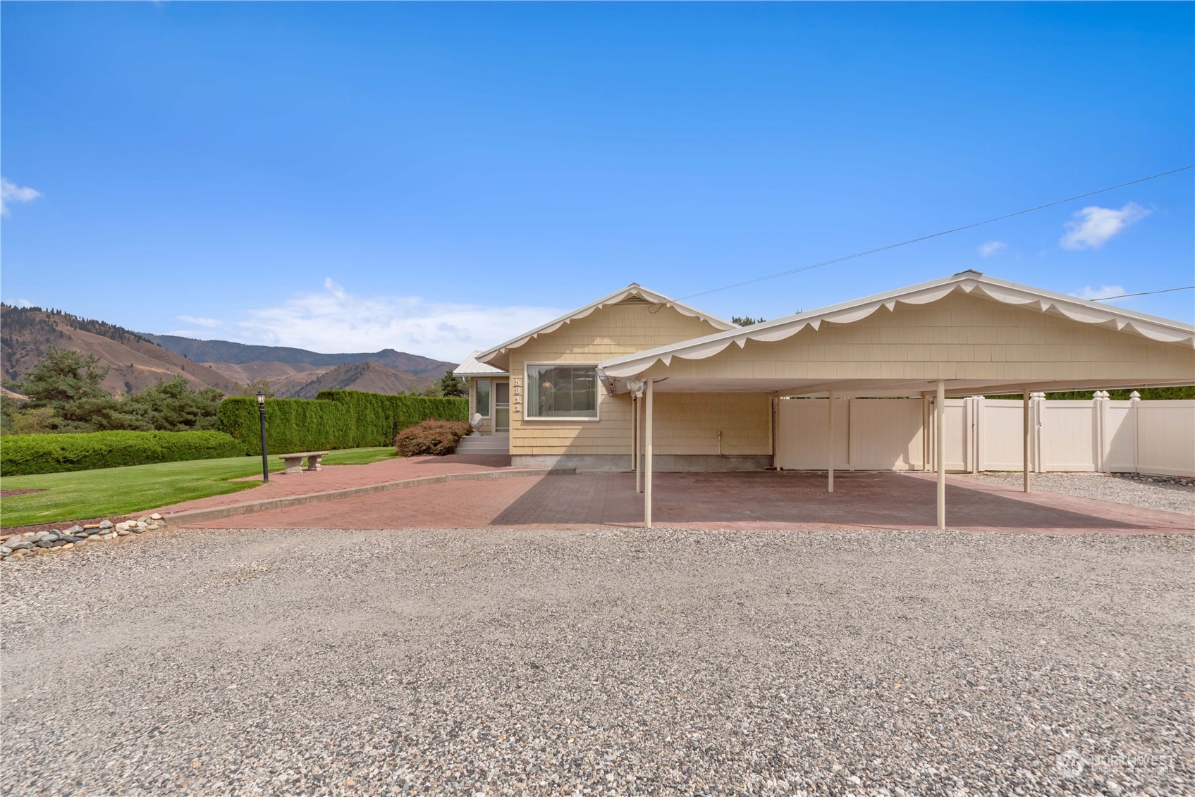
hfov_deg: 100.4
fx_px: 498
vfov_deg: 77.4
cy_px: 398
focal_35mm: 15
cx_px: 598
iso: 100
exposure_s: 1/2000
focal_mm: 15
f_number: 7.1
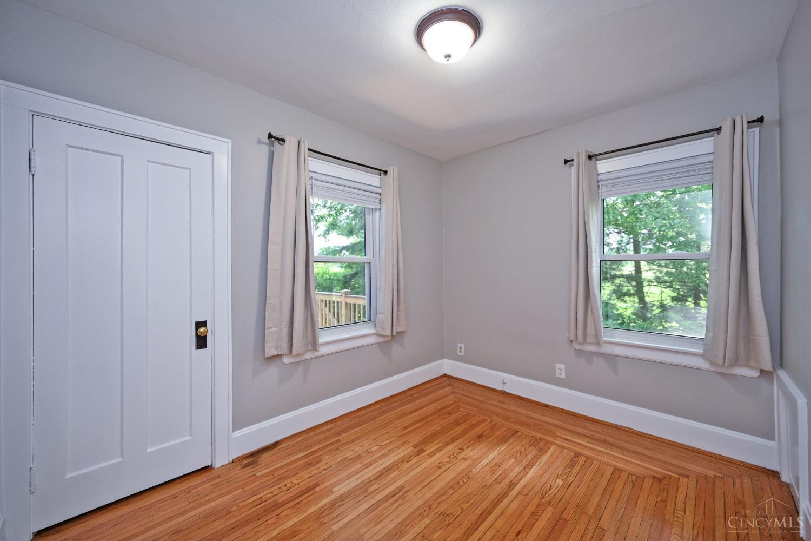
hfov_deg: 104.3
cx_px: 406
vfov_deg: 81.2
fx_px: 315
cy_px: 270
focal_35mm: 14
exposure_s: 1/60
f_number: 4
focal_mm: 14
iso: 280
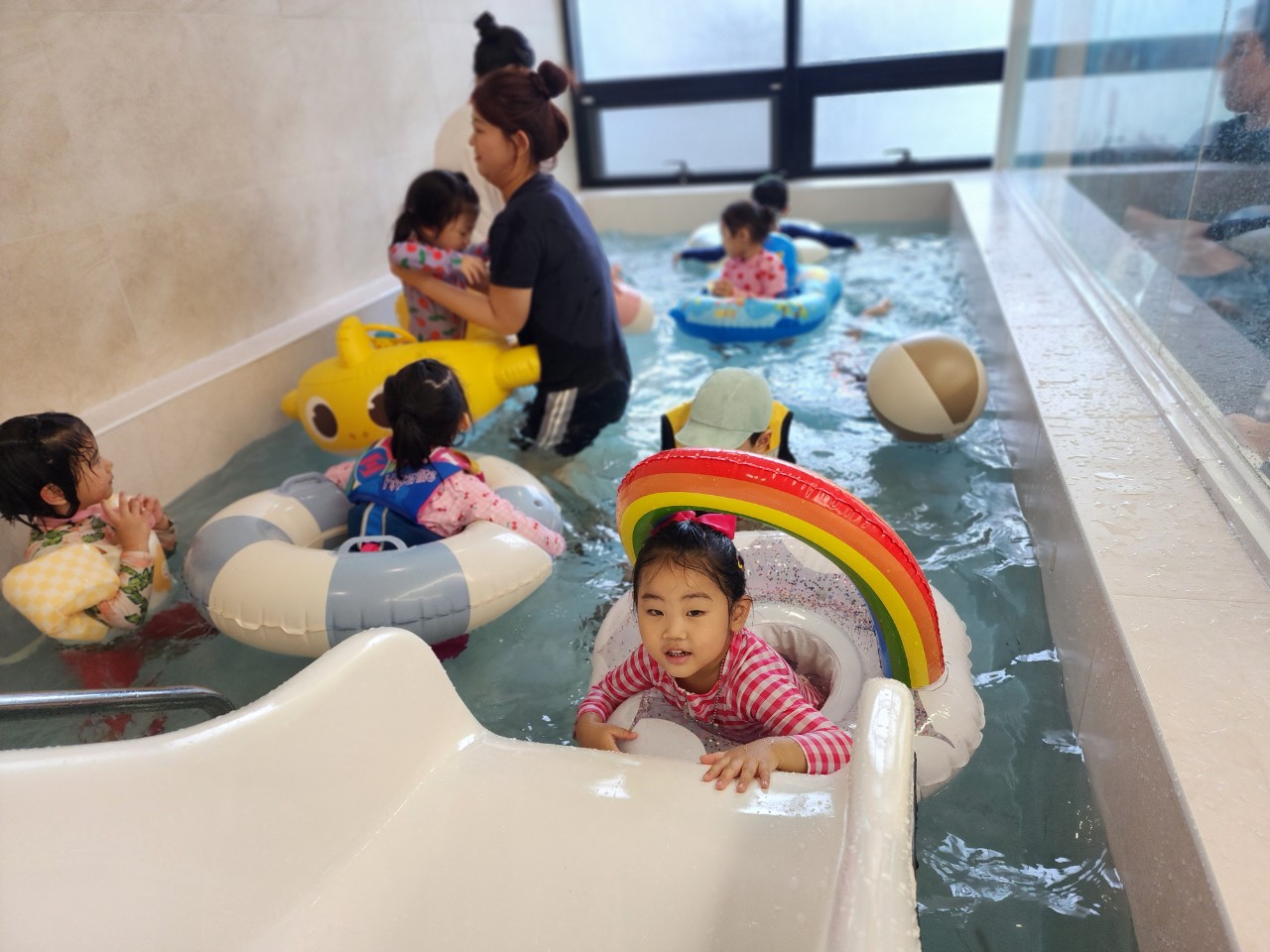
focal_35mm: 23
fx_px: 844
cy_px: 476
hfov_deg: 73.9
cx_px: 635
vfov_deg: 58.9
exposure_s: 1/120
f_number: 1.8
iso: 125
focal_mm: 6.4
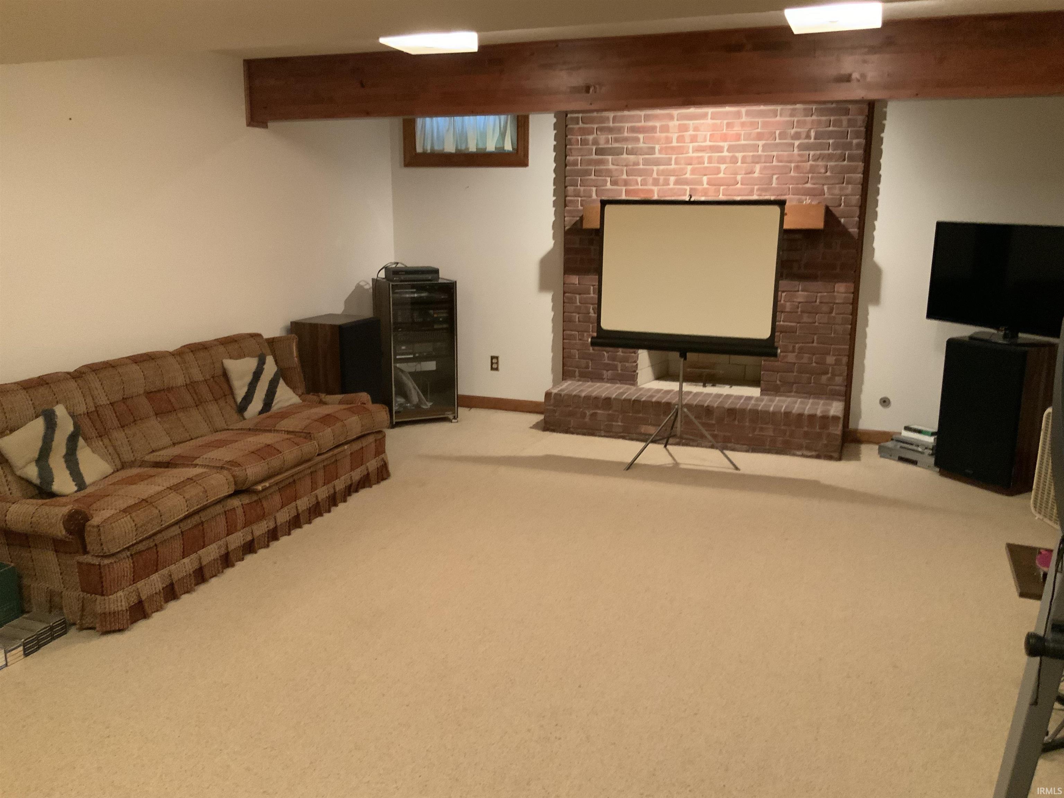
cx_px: 532
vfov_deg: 48.2
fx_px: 891
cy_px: 399
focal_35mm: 29
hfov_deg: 61.7
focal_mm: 3
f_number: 1.8
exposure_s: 1/30
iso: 320
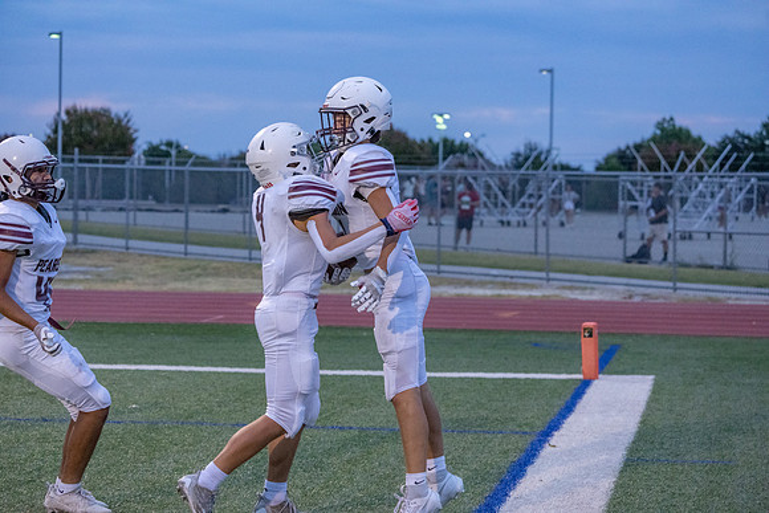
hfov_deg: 20.4
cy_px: 256
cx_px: 384
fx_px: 2137
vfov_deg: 13.7
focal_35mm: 100
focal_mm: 100
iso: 8000
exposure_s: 1/1000
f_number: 5.6
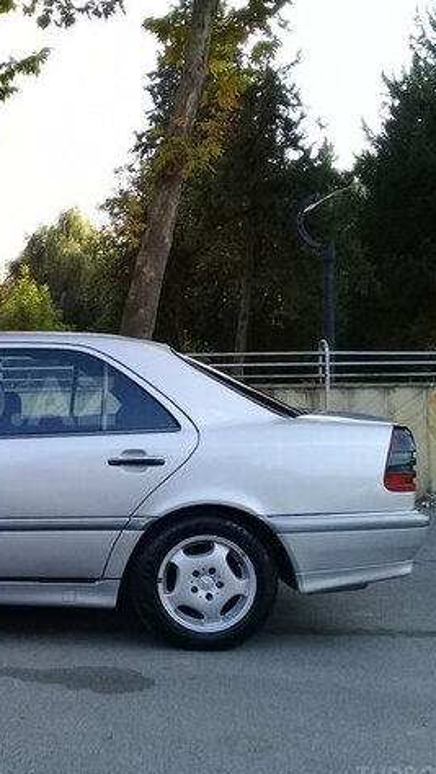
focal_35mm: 47
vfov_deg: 43.7
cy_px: 401
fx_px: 965
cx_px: -52
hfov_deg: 23.7
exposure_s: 1/233
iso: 50
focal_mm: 3.3
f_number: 2.2
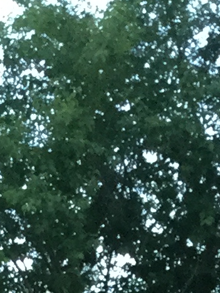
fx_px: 1830
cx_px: -165
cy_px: 1008
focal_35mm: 216
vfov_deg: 7.5
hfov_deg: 6.7
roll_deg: -1.2
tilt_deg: -12.4
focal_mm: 3.3
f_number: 2.4
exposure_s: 1/33
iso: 80
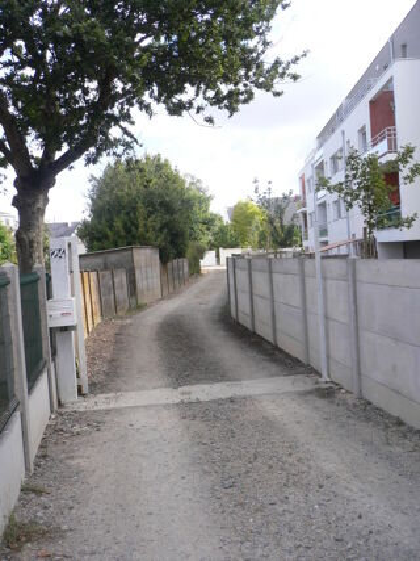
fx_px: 566
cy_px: 280
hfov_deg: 40.7
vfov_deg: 52.6
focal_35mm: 35
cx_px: 210
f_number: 5.6
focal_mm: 5.8
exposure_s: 1/100
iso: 80
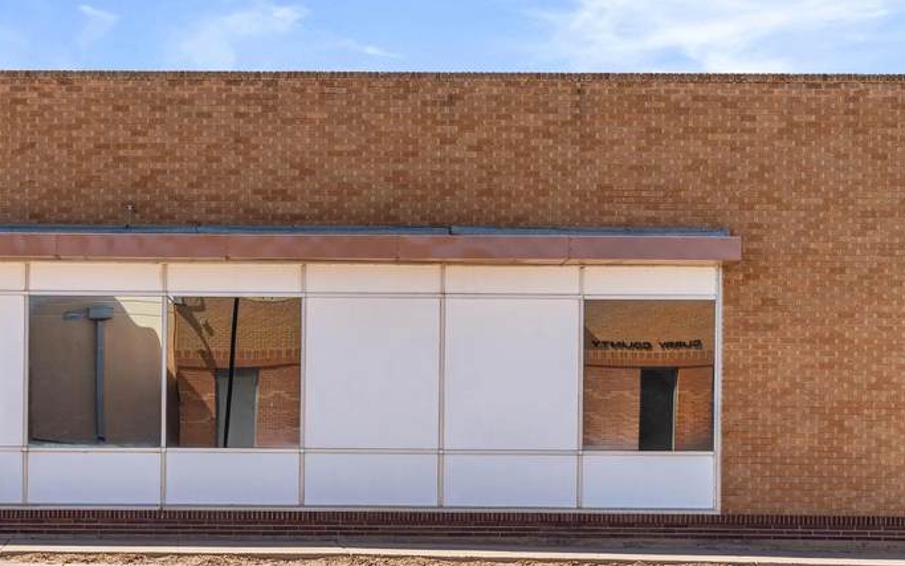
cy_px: 150
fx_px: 2091
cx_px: 284
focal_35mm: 85
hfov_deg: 24.3
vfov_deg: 15.4
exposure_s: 1/125
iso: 100
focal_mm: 44.4
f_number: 10
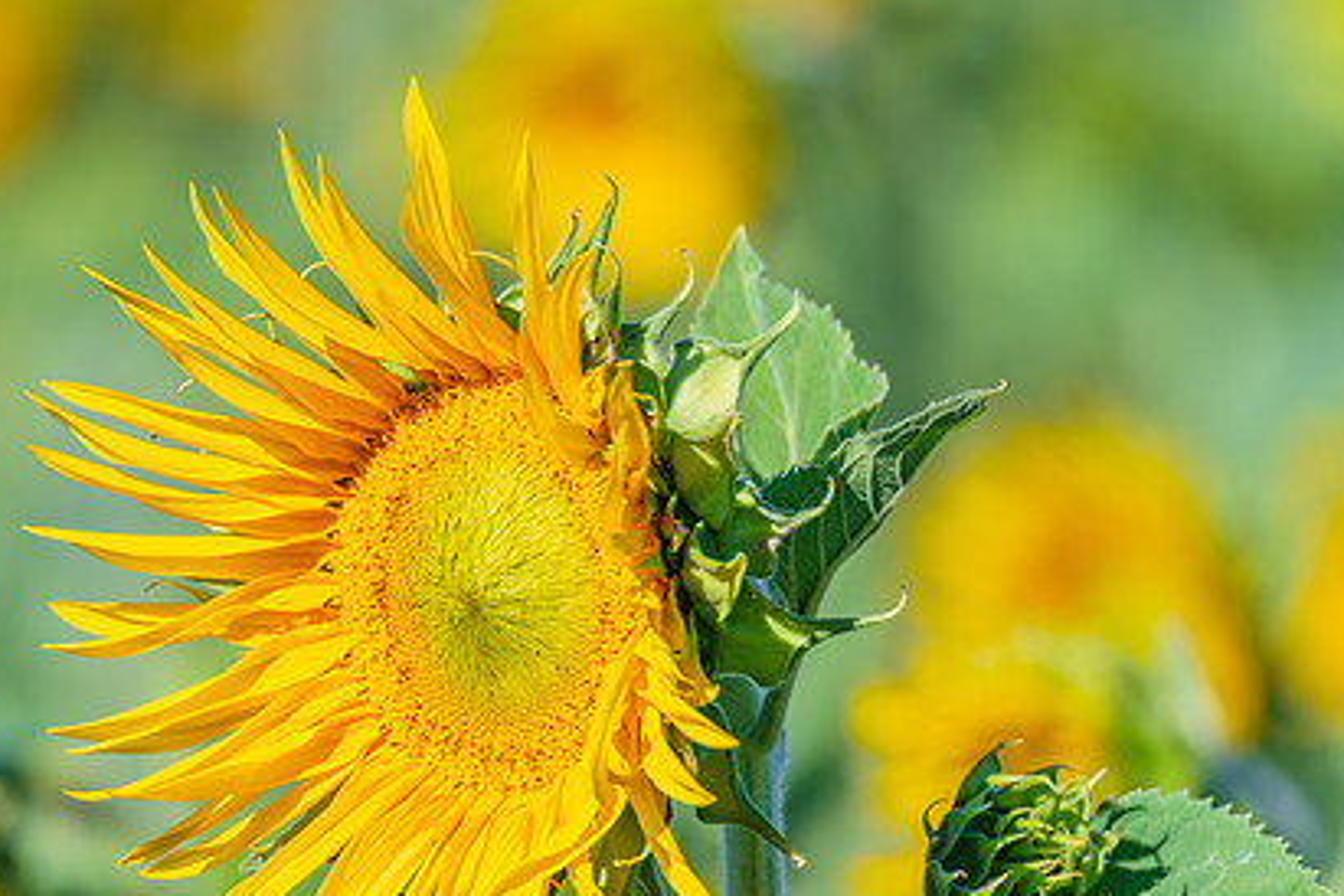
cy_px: 567
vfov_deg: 1.6
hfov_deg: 2.4
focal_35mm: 847
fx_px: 31619
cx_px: 589
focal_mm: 600
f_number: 6.3
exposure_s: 1/4000
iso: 800
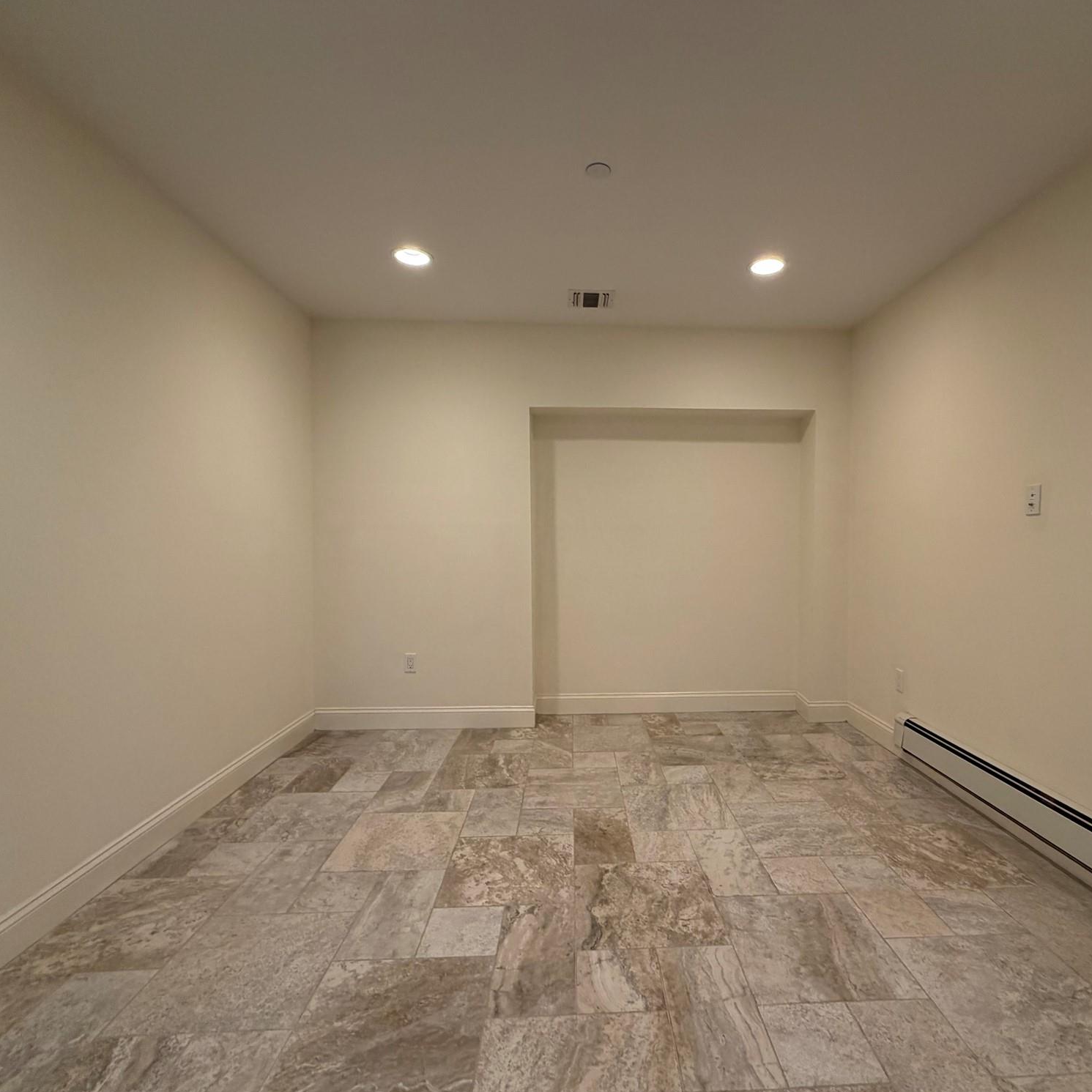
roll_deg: +0.4
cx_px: 608
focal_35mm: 17
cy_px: 551
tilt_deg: -2.1
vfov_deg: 84.0
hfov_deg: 83.6
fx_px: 607
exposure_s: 1/120
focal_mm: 2.22
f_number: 2.2
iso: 200
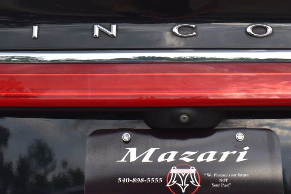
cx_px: 162
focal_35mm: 64
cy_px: 42
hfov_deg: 31.4
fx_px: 517
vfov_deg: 21.0
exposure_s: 1/80
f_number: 8
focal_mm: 24
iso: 400
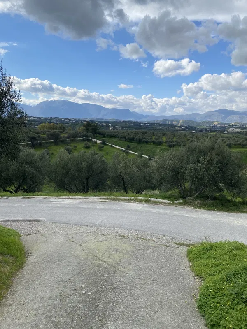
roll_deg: -1.0
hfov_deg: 53.1
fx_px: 247
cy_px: 164
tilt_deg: -9.9
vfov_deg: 67.3
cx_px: 124
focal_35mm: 26
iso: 32
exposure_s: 1/2688
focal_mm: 4.25
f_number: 1.8
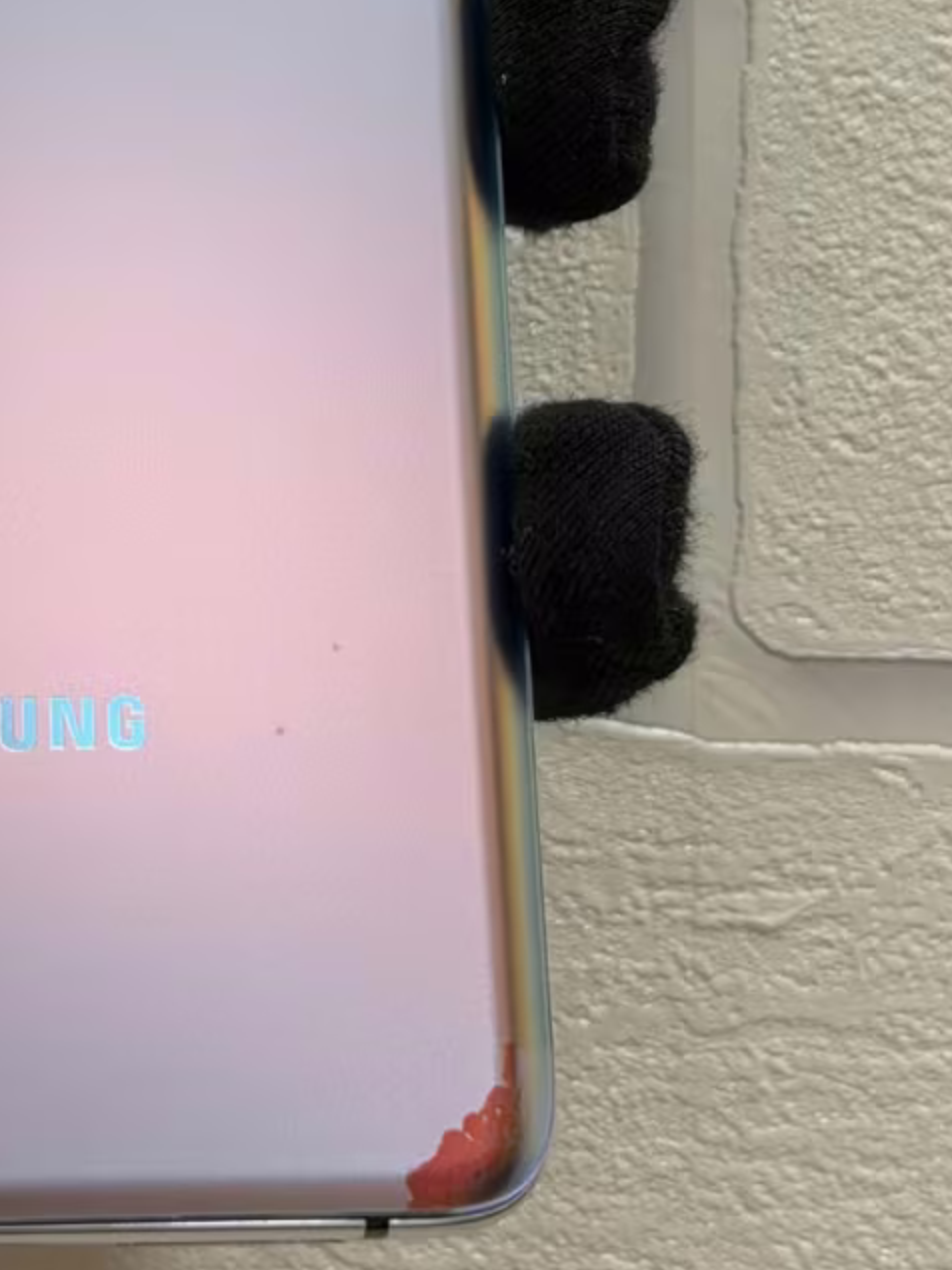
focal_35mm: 121
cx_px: -36
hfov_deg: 12.1
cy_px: 32
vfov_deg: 16.0
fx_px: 4438
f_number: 1.78
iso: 50
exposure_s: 1/50
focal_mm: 6.76
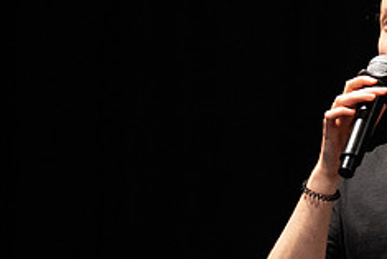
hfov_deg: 5.0
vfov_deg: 3.4
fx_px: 4399
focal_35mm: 409
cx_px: 455
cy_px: 133
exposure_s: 1/200
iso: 6400
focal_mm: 166
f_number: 2.8
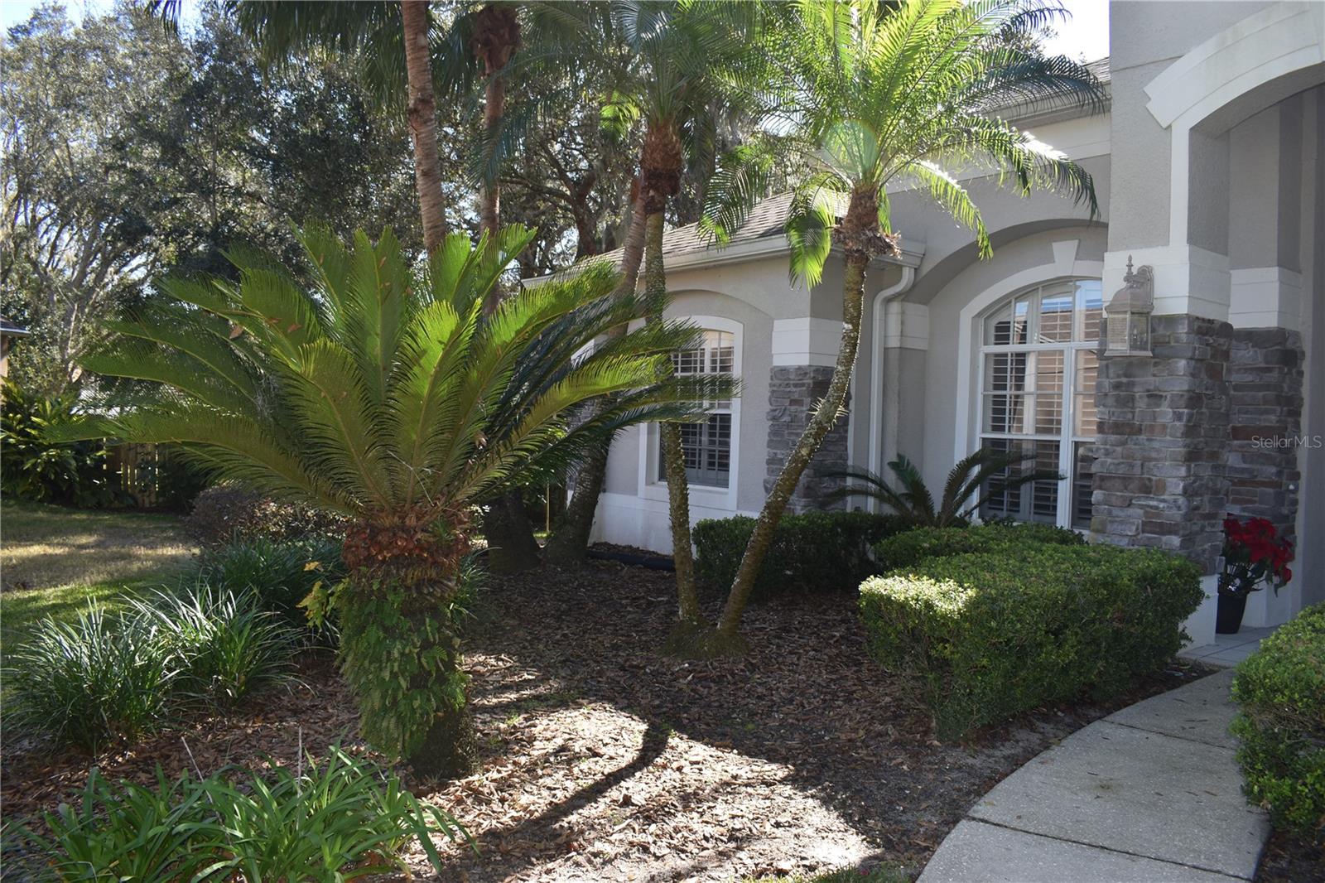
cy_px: 442
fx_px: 993
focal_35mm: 27
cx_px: 662
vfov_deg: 47.9
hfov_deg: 67.4
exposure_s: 1/125
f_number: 5.6
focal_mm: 18
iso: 100
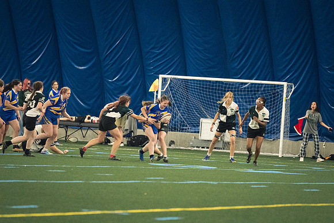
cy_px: 112
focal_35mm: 300
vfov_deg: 4.6
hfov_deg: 6.9
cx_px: 167
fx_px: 2782
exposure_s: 1/500
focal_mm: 200
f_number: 2.8
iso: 12800
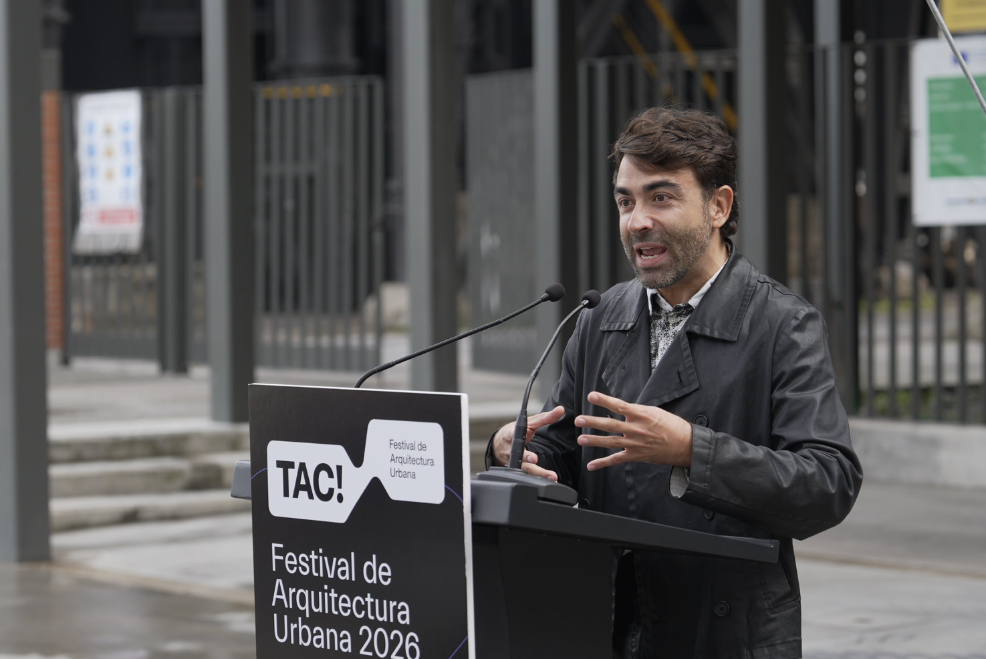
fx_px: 3152
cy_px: 339
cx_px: 485
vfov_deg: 11.9
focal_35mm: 115
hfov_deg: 17.8
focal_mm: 70
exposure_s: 1/320
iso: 125
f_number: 2.8
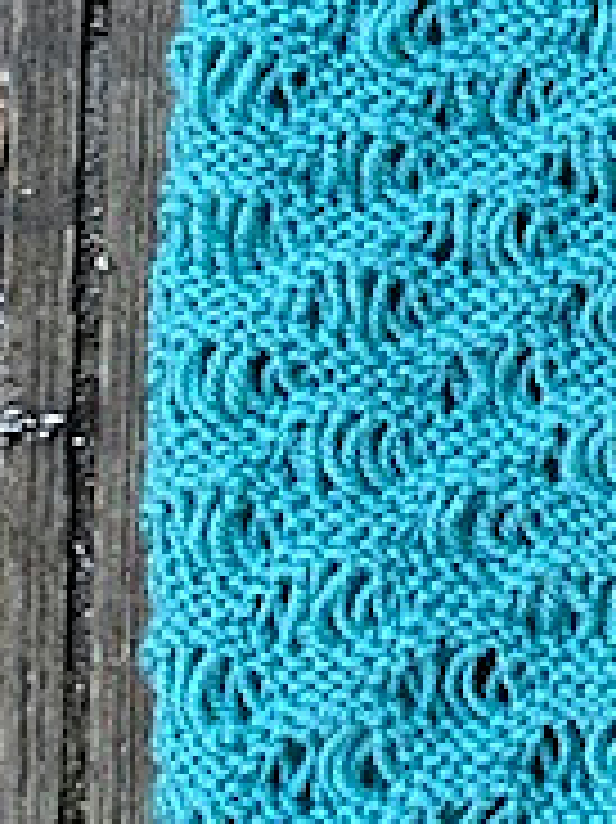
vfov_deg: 20.8
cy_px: 0
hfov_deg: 14.6
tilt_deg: -85.0
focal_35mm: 91
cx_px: 1030
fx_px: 2162
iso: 50
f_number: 1.8
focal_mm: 4.25
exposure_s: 1/121
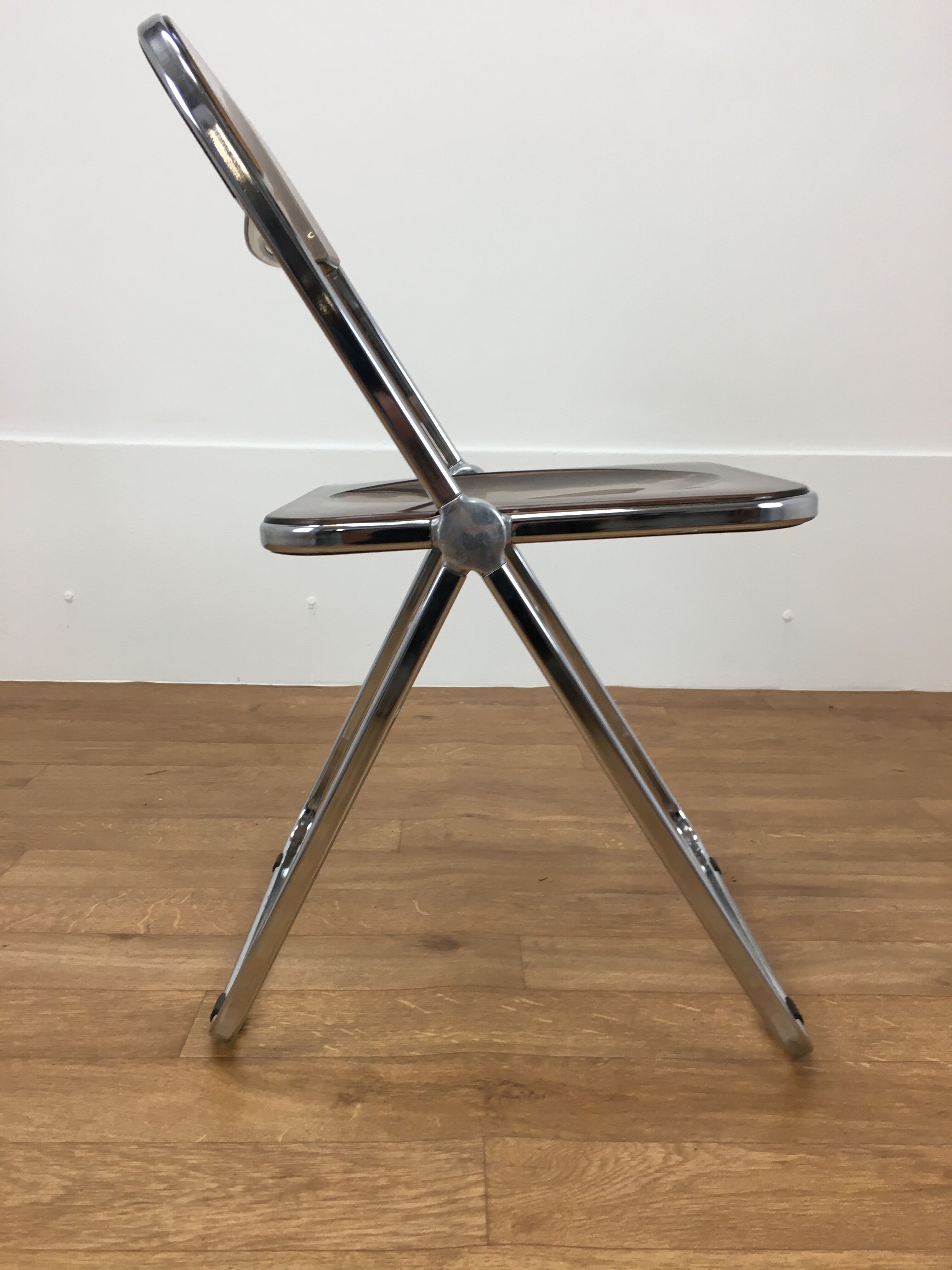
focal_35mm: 29
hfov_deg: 48.2
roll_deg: -1.0
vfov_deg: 61.7
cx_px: 476
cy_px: 635
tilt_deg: -12.1
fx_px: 1063
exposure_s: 1/33
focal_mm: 4.15
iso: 25
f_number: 2.2
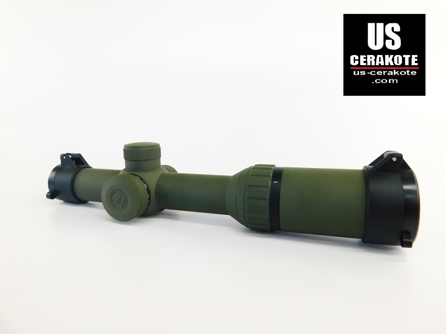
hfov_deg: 73.9
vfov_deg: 58.9
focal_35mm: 23
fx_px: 296
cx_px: 223
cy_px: 167
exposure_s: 1/50
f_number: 3
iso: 125
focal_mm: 4
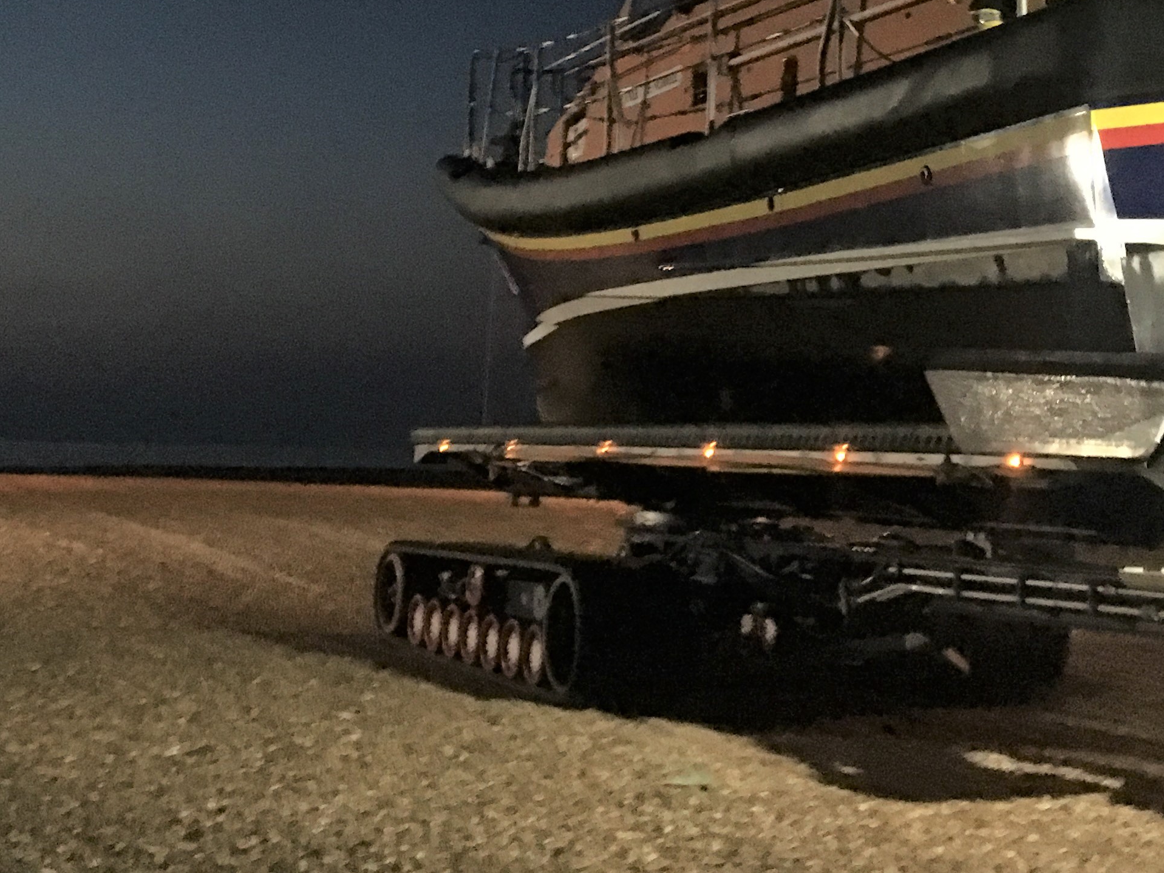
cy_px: -31
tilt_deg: +13.8
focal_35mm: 61
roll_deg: -2.1
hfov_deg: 31.7
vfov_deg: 22.9
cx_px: 630
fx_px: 2051
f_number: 2.2
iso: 1000
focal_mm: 4.15
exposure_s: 1/17
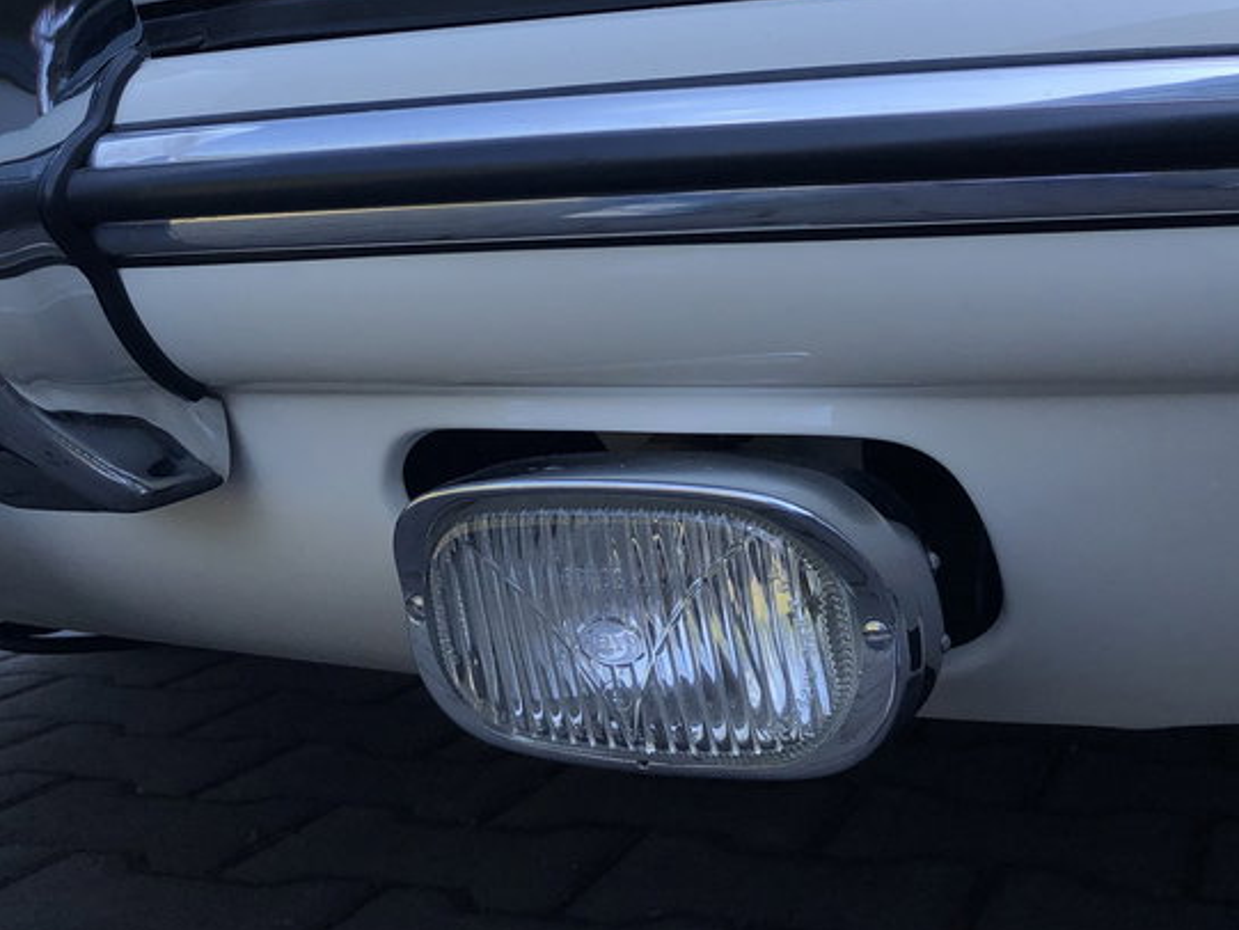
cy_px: 137
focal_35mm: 53
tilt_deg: +3.0
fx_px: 1897
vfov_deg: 26.8
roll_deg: +0.6
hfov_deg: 36.0
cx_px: 474
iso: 20
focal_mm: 3.99
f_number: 1.8
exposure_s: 1/750
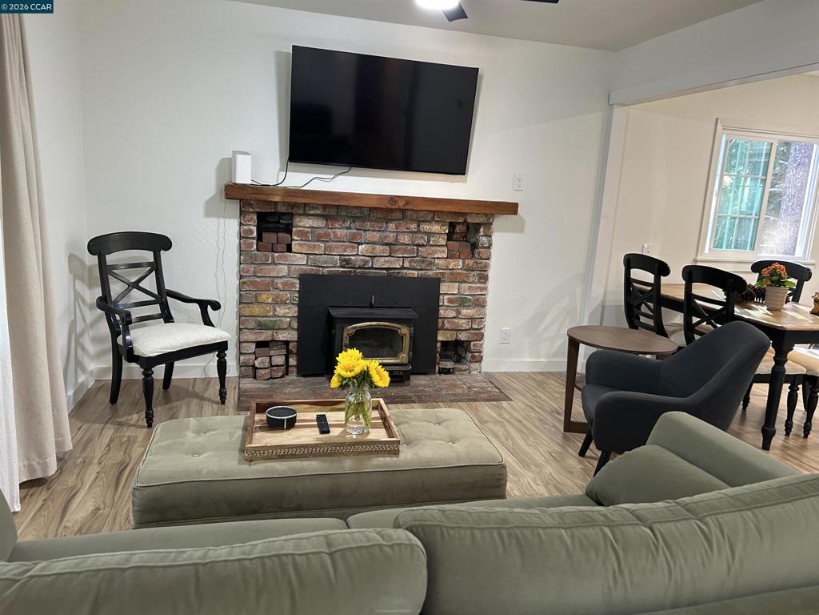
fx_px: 615
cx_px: 410
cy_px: 308
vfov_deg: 53.1
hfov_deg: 67.3
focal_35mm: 26
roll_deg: -4.0
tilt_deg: -9.9
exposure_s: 1/60
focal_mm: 5.7
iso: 200
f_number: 1.5
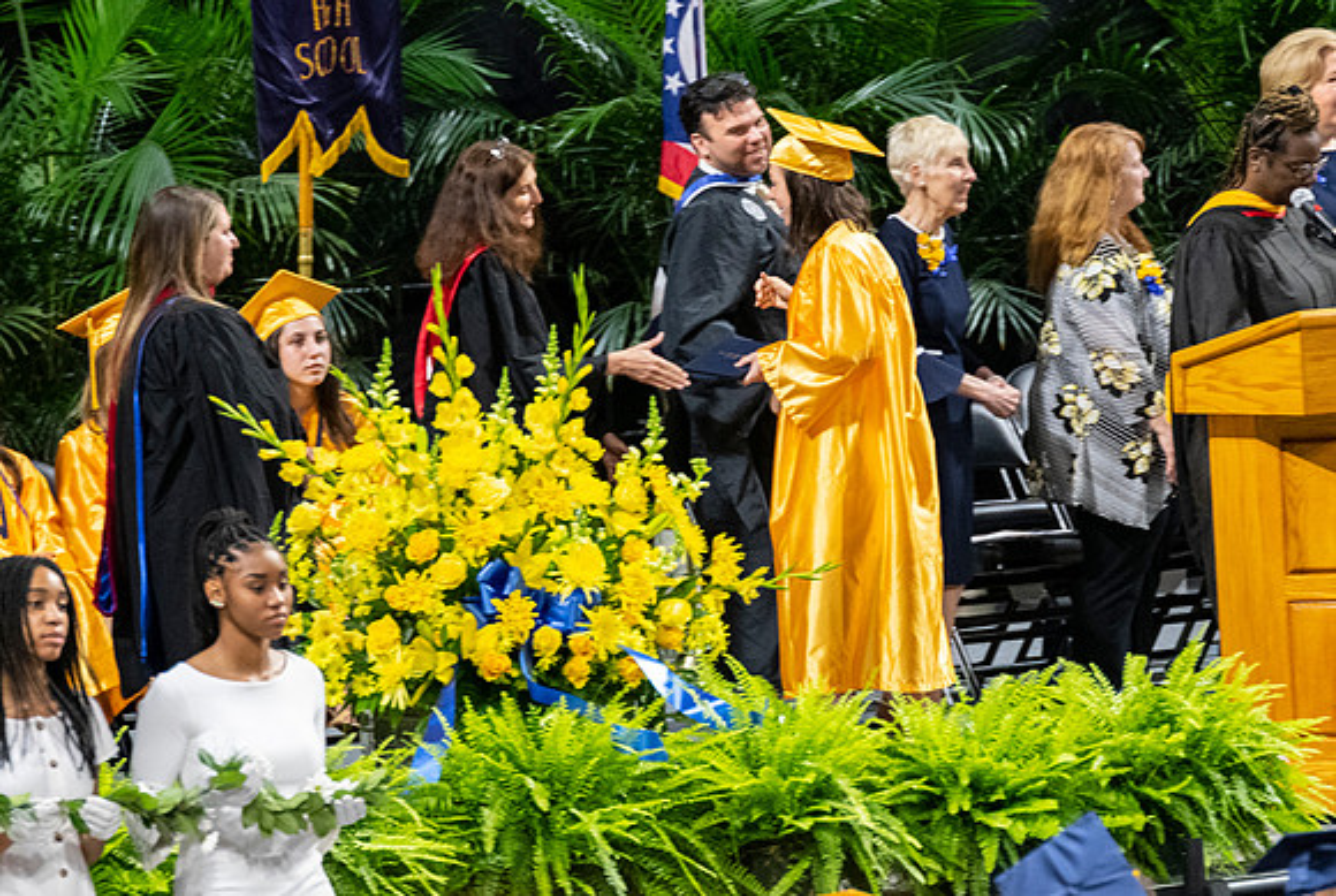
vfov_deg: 3.4
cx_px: 856
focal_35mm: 404
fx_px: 15018
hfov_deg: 5.1
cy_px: 451
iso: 2000
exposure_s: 1/200
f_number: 4
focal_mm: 200
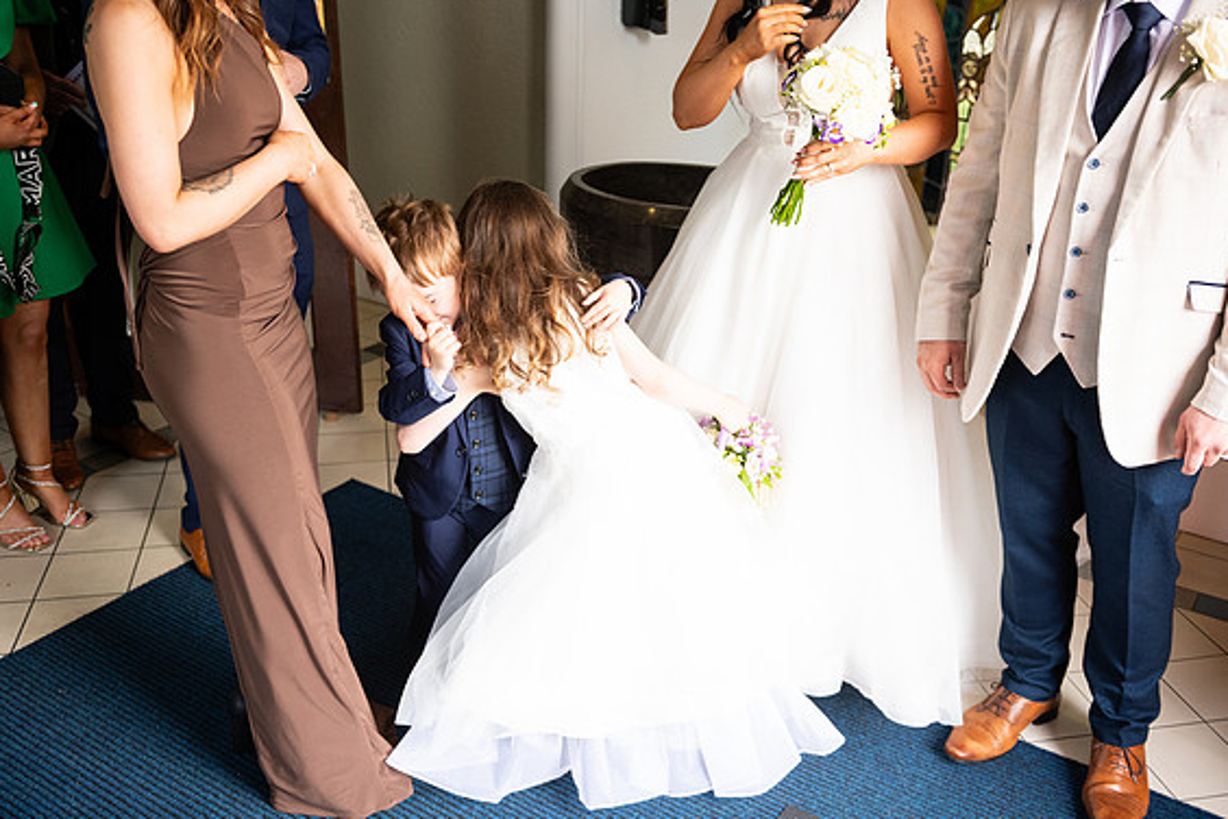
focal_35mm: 36
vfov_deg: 36.9
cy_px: 408
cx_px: 612
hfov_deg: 53.1
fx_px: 1228
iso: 640
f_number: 3.5
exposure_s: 1/160
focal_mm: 35
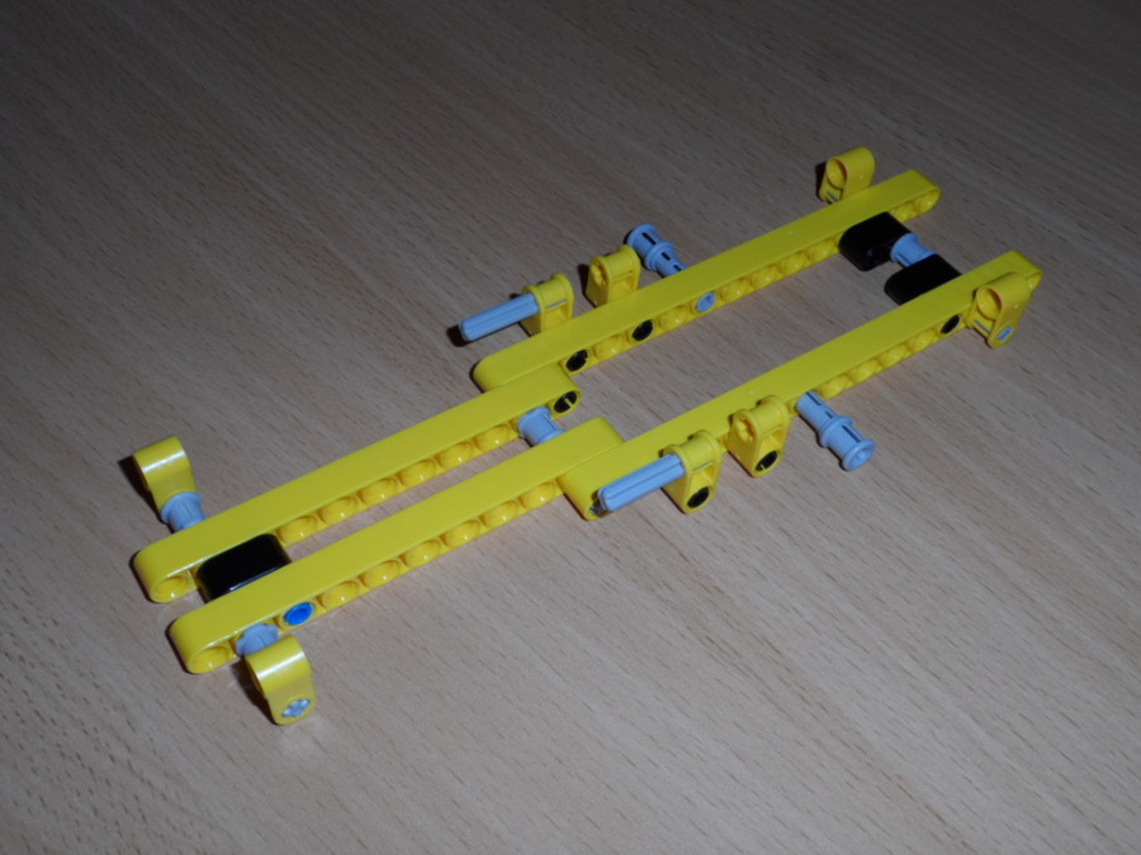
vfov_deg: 35.1
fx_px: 1351
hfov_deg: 45.8
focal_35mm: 41
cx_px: 570
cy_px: 428
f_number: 7.4
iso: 100
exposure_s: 1/15
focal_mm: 6.8
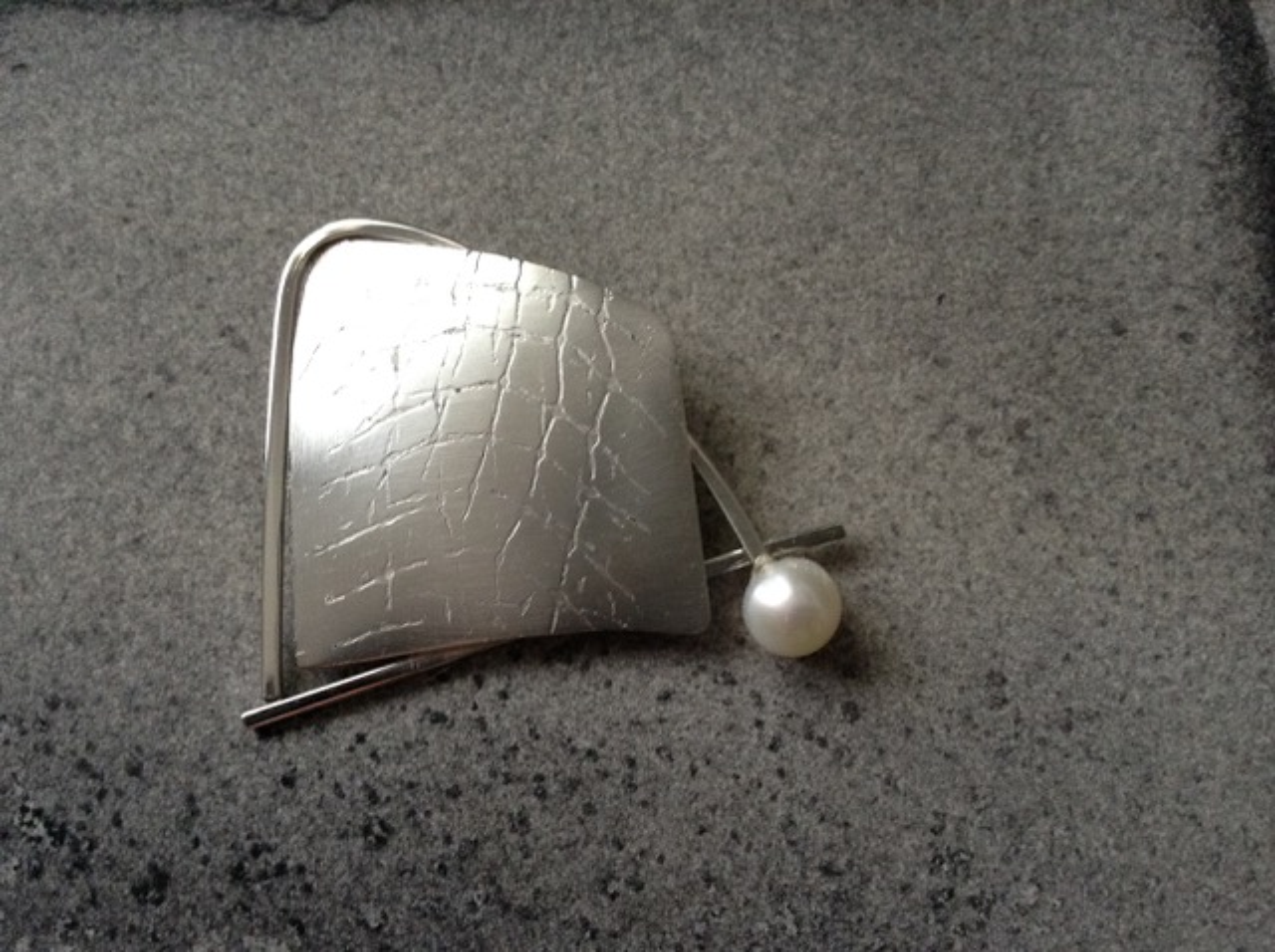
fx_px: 1214
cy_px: 476
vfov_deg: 42.8
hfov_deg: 55.4
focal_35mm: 33
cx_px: 638
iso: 160
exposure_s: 1/24
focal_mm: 3.3
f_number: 2.4
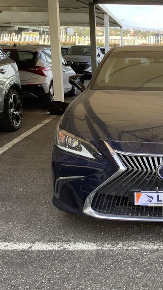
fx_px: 354
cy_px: 144
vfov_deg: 44.6
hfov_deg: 24.9
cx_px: 157
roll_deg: -0.6
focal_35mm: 46
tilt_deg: -16.8
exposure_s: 1/117
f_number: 2.4
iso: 25
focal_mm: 3.3
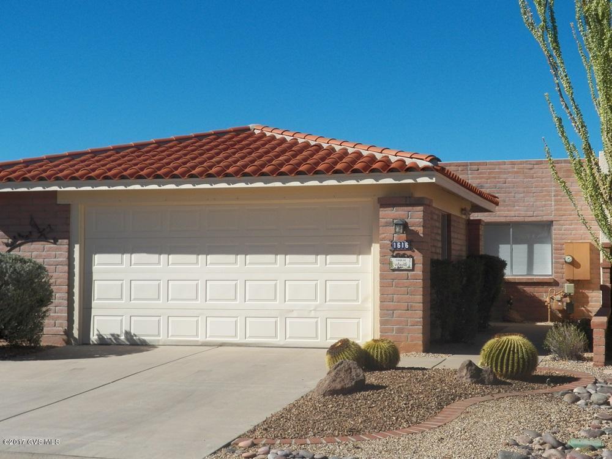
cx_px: 306
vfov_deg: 23.7
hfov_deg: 31.2
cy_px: 230
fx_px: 1096
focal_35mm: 62
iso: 125
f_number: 4.5
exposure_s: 1/1600
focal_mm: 11.2
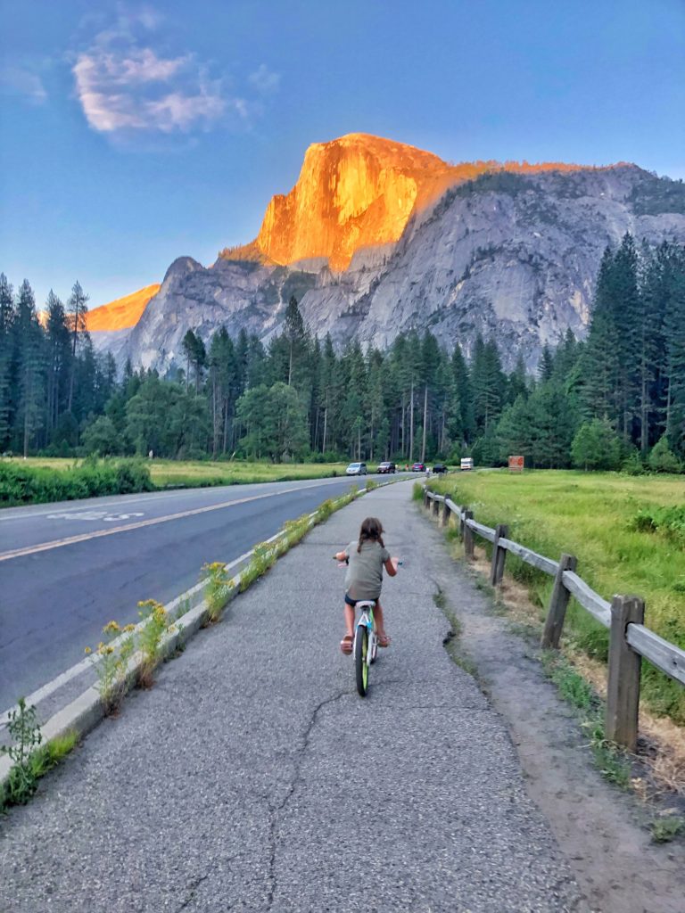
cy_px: 456
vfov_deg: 63.4
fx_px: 739
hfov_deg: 49.7
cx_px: 342
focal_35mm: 28
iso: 25
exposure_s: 1/120
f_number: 1.8
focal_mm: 3.99
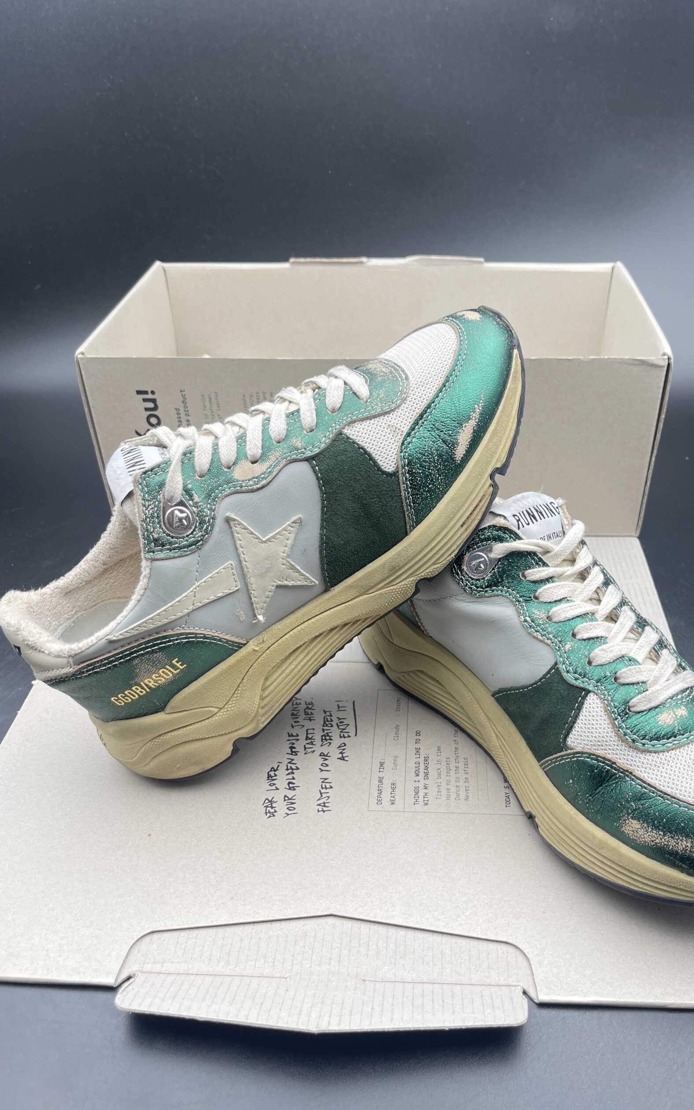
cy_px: 563
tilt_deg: -37.7
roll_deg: +0.8
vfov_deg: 66.5
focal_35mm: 28
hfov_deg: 44.4
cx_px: 398
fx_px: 847
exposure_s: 1/143
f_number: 1.6
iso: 32
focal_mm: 5.1
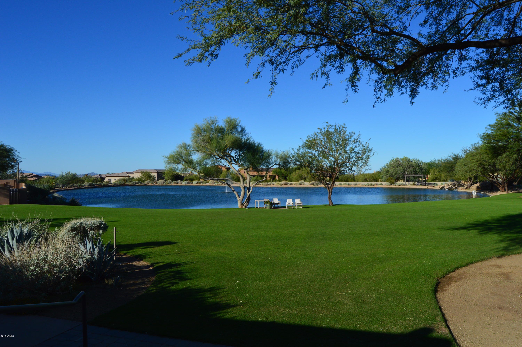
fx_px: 391
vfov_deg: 47.8
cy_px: 174
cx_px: 261
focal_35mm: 27
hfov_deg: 67.4
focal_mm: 18
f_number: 11
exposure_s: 1/500
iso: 320
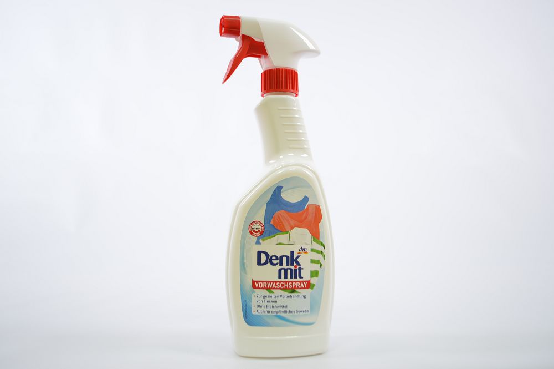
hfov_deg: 57.3
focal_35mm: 33
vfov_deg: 39.9
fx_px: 507
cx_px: 277
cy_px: 184
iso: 100
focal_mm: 22
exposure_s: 1/20
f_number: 3.8
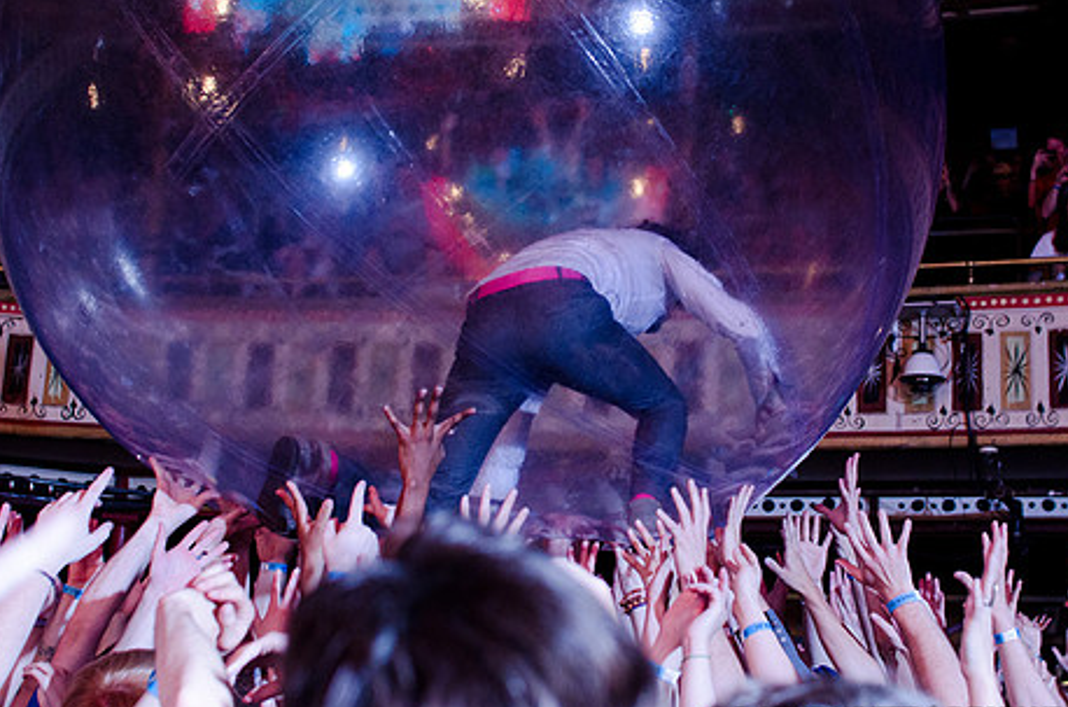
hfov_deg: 35.1
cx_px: 567
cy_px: 292
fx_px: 1687
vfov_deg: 23.6
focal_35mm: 57
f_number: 3.5
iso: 1600
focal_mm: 30
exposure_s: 1/500
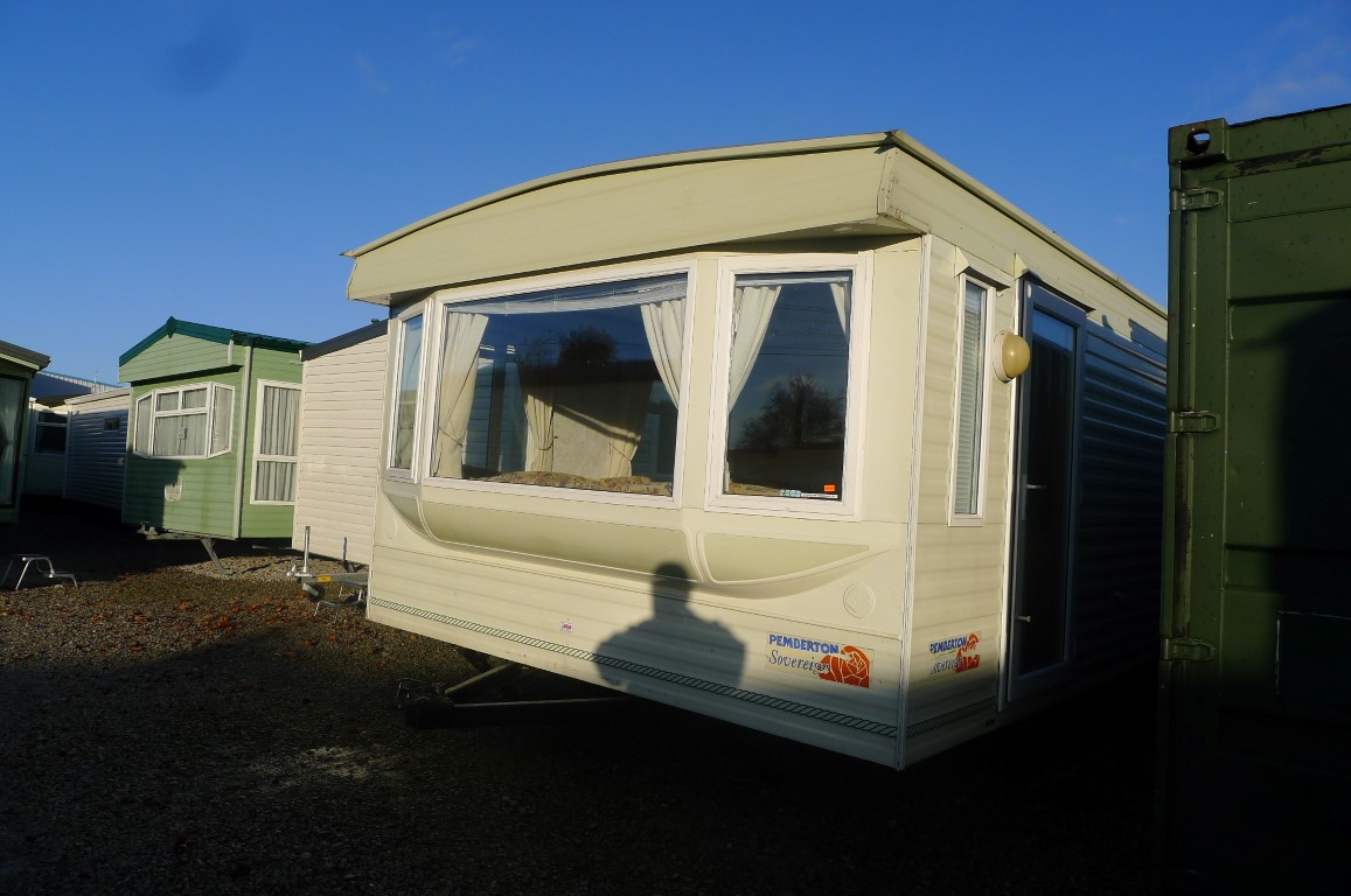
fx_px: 899
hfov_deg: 73.8
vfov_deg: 53.0
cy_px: 448
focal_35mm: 24
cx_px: 676
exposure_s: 1/800
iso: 80
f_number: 4
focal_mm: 5.1
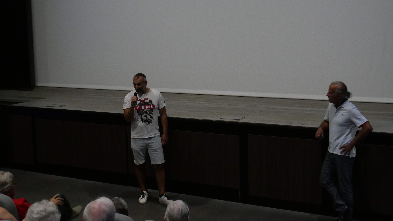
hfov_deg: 39.2
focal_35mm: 53
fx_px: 552
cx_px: 198
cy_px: 80
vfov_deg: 22.6
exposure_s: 1/50
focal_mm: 24
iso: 3200
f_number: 5.2
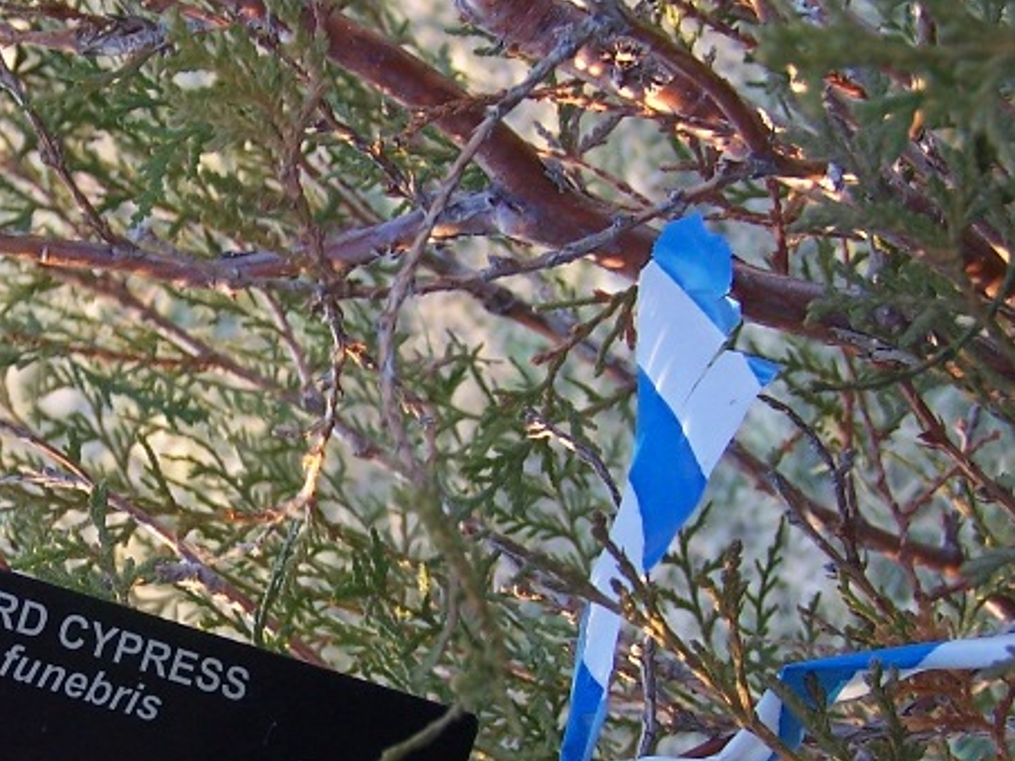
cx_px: 155
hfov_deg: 22.3
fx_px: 2522
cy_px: 588
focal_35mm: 86
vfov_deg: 17.1
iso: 80
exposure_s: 1/40
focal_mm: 6.3
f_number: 2.8
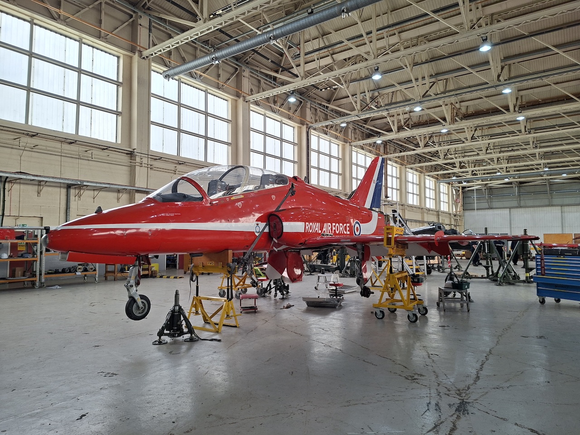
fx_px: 385
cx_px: 290
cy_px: 218
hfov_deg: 73.9
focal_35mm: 23
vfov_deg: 58.9
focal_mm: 5.54
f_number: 1.8
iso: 80
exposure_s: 1/100
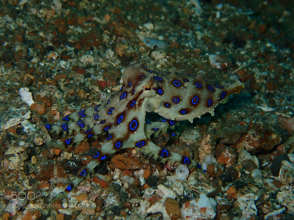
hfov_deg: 19.6
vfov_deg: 14.8
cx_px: 147
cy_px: 110
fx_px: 849
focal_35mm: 100
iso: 200
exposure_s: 1/200
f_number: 6.3
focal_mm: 18
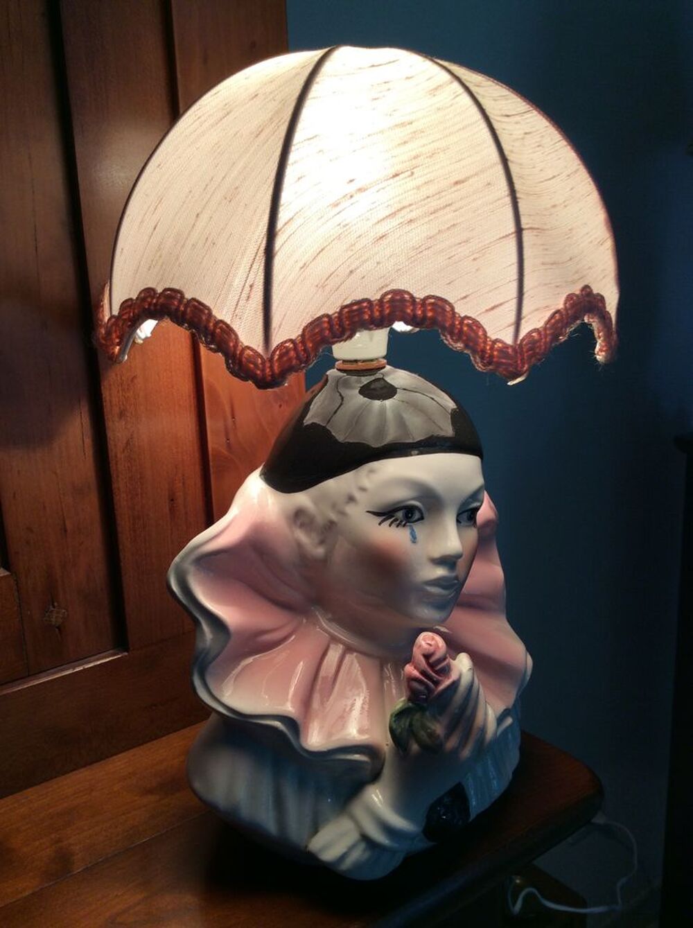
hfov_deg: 44.1
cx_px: 346
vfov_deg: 56.9
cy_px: 464
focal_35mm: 32
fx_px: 856
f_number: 2.4
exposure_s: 1/50
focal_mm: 3.3
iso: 32
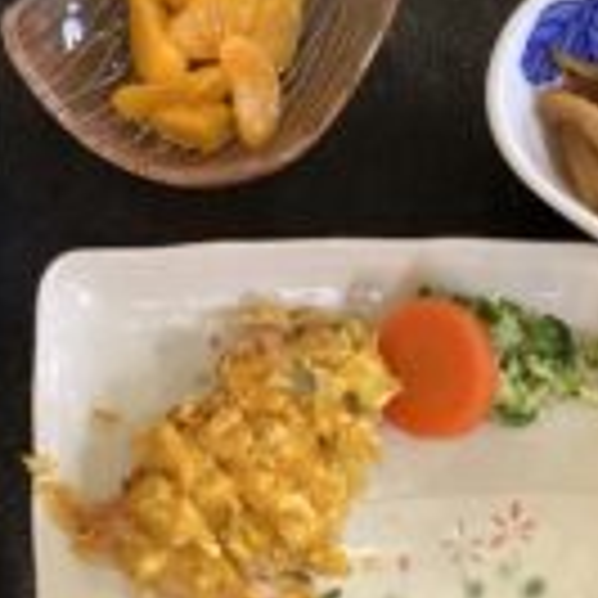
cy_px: 447
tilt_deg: -77.0
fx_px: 1505
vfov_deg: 22.3
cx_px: 326
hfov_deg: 22.5
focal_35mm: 77
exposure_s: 1/60
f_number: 2.4
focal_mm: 3.3
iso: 250
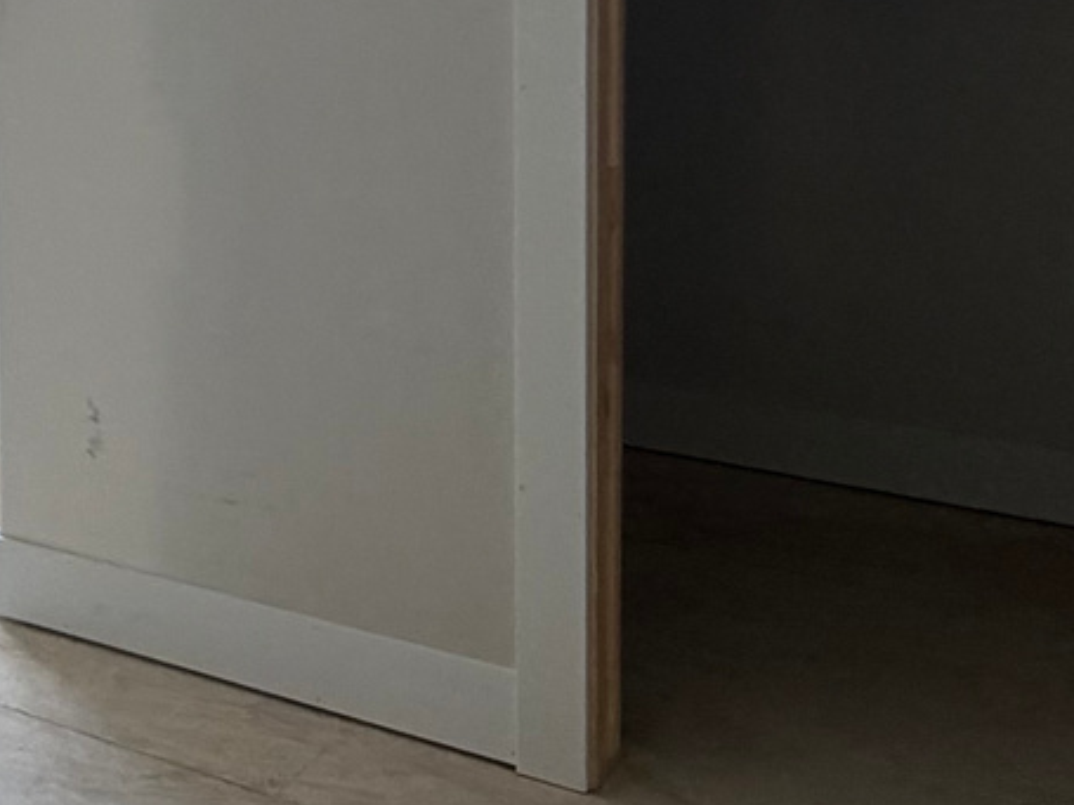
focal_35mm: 63
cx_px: -588
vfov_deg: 22.4
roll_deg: +3.1
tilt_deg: -6.7
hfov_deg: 23.6
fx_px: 1954
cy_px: 2
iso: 100
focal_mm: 2.22
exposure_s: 1/121
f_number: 2.2
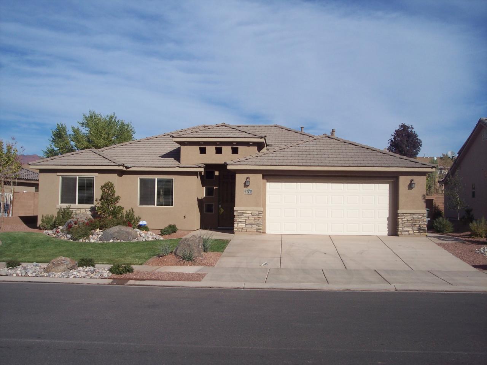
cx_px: 244
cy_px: 182
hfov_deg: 47.9
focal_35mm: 39
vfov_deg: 36.8
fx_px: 549
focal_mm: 8
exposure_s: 1/1000
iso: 100
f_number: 5.6
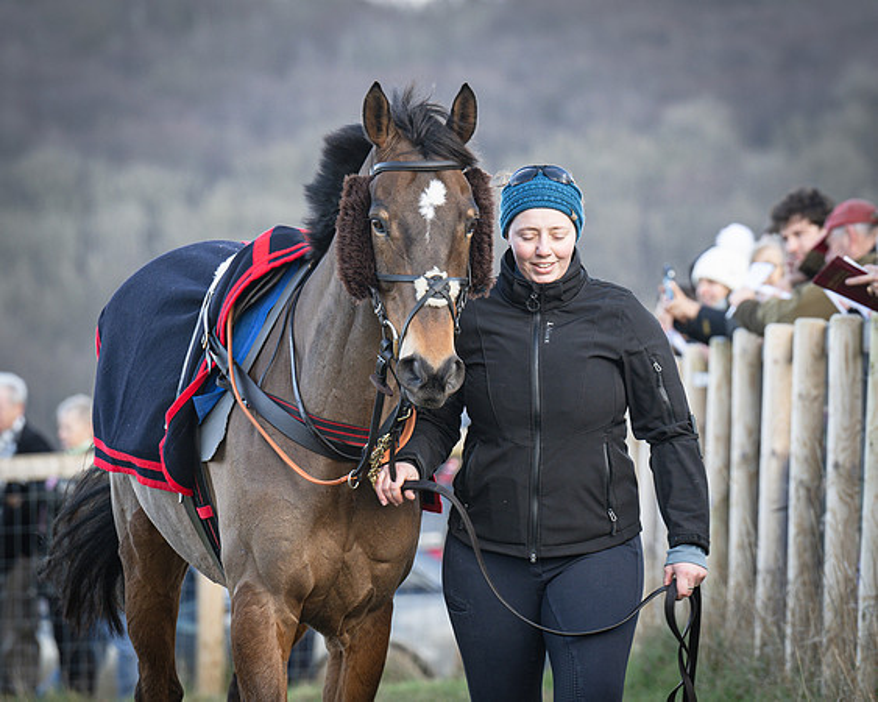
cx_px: 647
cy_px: 270
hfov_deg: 4.6
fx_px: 10872
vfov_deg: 3.7
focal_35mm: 419
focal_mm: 200
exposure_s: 1/160
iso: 200
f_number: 5
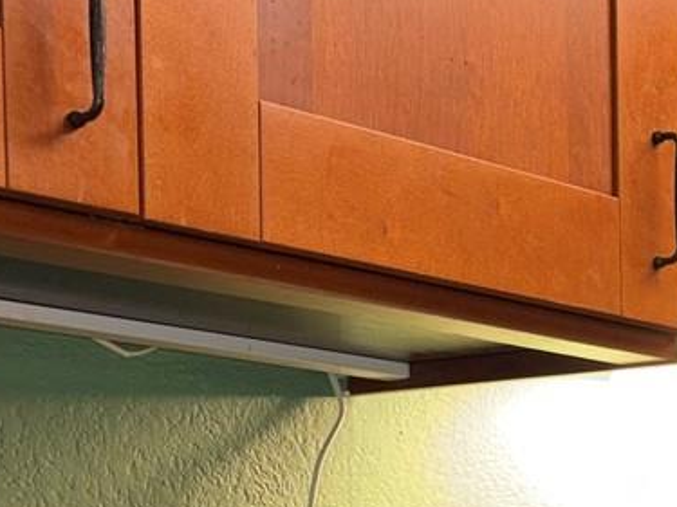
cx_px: 901
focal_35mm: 111
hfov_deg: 16.7
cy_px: 720
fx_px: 2170
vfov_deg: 12.8
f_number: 1.6
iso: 64
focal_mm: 5.96
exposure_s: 1/15
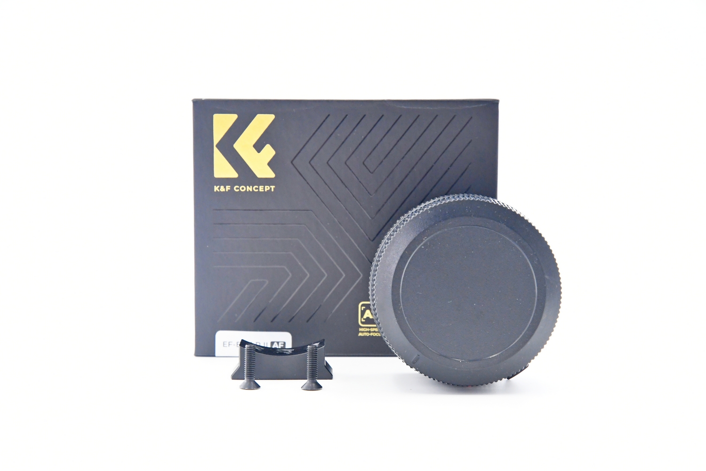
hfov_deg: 23.4
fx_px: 1706
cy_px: 236
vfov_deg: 15.7
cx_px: 353
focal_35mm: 87
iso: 1600
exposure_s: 1/100
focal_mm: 58
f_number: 7.1
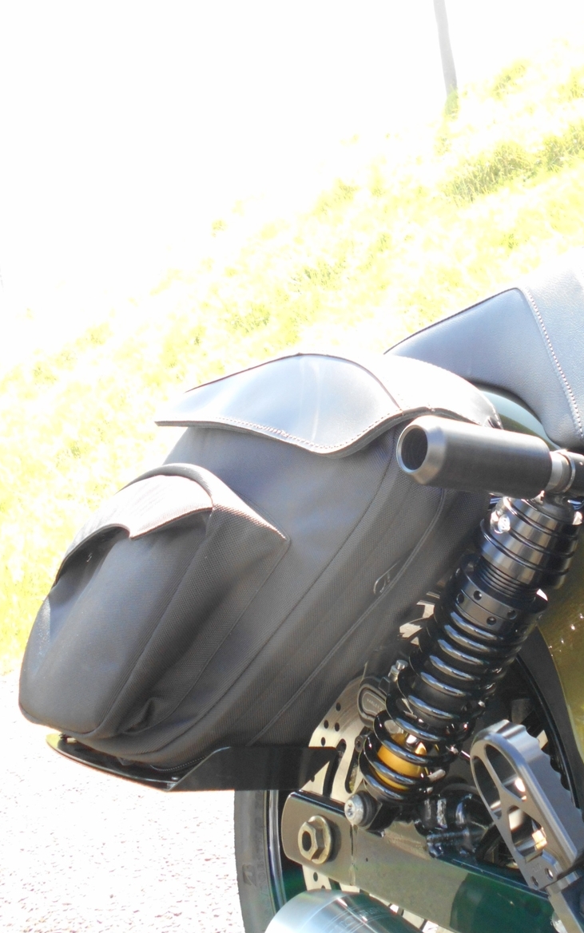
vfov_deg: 52.7
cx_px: 353
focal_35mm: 37
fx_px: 942
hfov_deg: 34.3
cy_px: 459
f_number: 3.6
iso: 320
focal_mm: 5.8
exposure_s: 1/250
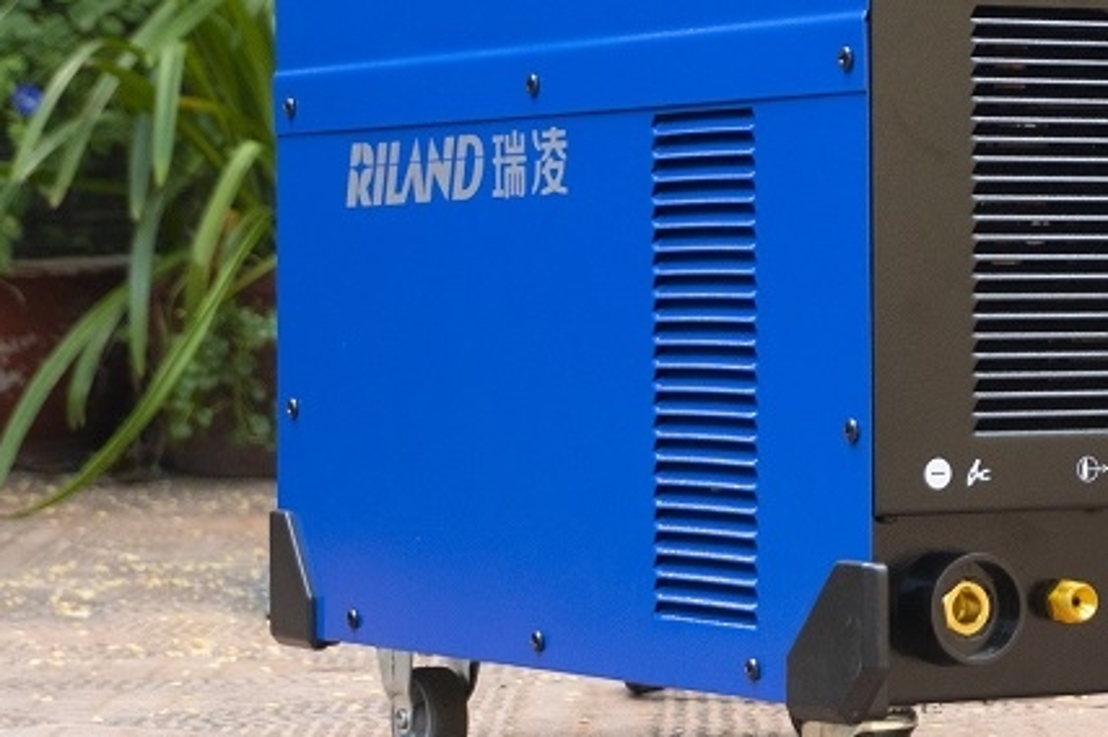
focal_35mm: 158
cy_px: 87
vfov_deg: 8.6
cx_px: 885
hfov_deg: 13.0
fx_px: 4859
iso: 800
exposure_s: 1/200
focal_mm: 50
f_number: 5.6
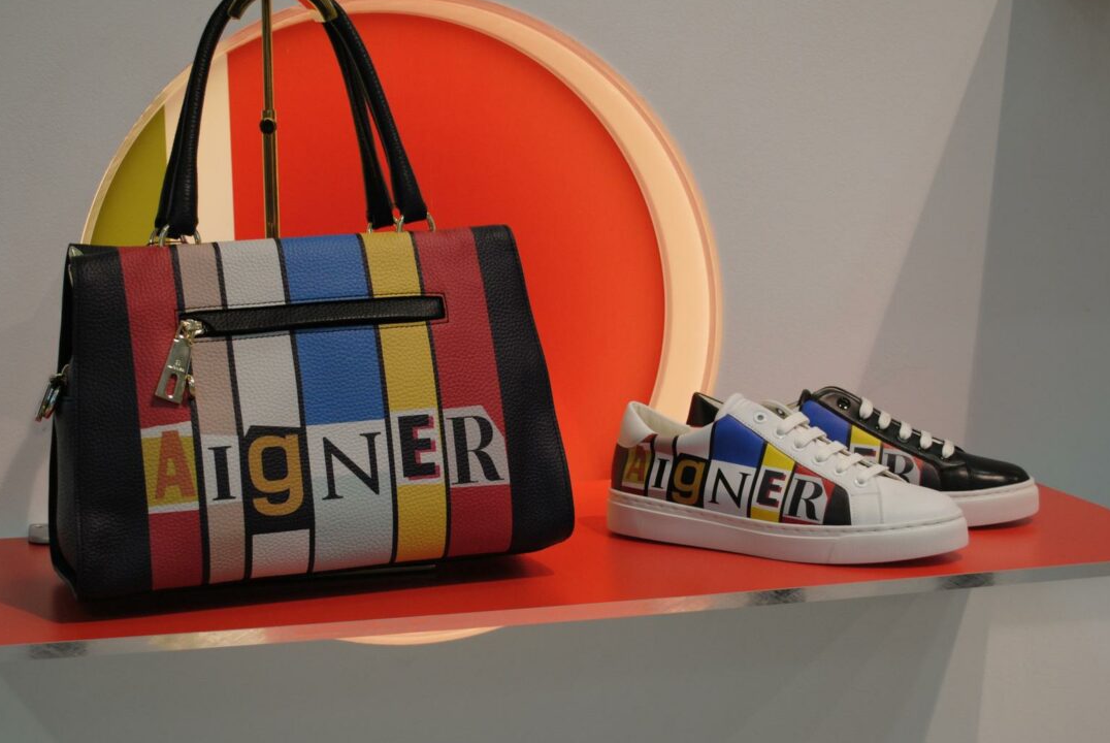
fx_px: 1852
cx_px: 538
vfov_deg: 22.7
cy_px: 407
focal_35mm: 60
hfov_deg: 33.4
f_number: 4.8
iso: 320
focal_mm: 32
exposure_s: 1/125
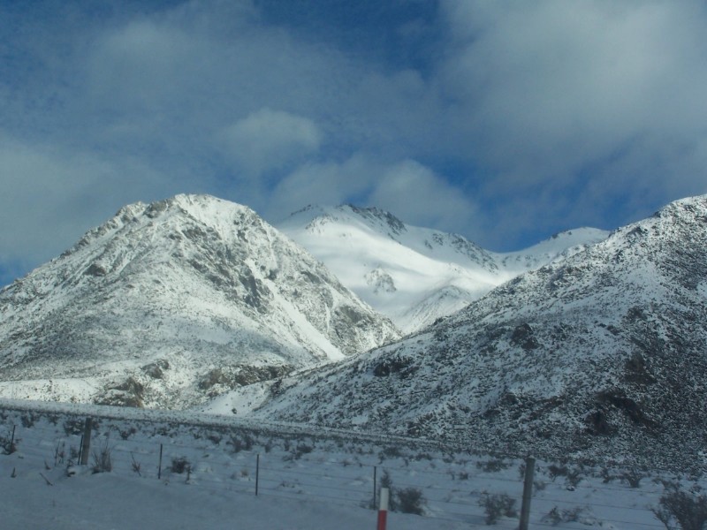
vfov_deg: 24.8
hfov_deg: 32.7
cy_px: 265
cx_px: 354
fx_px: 1205
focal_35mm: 59
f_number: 6.3
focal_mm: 9.8
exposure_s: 1/750
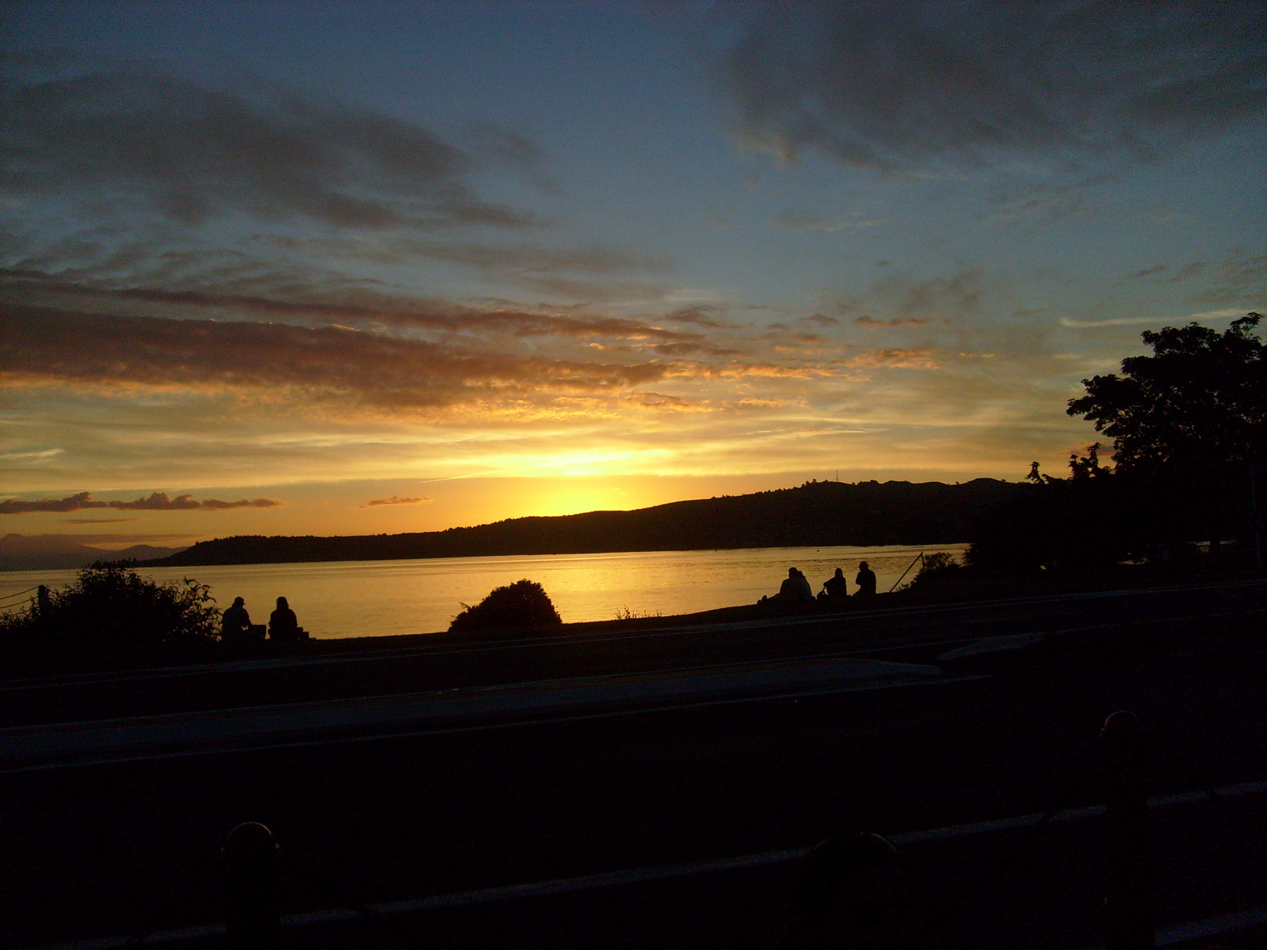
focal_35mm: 35
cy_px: 475
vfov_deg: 40.7
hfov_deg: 52.6
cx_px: 634
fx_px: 1281
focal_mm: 5.8
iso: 80
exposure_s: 1/250
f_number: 7.1
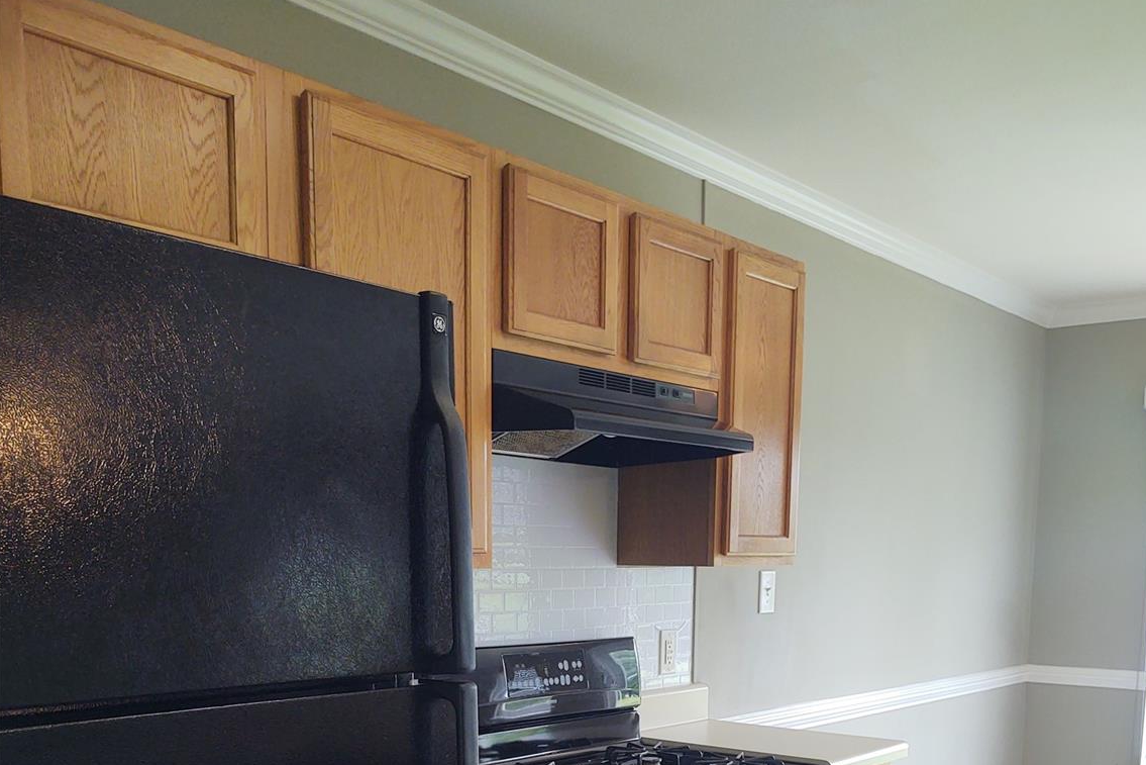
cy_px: 736
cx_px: 577
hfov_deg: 50.7
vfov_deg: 32.7
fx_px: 1210
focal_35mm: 38
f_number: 1.7
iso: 163
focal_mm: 4.75
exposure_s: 1/120
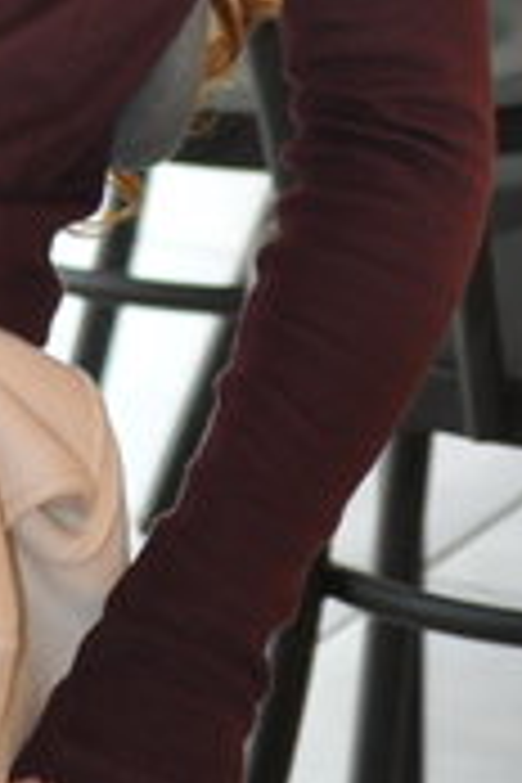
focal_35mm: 352
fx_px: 7655
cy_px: -270
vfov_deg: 5.8
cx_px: -148
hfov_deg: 3.9
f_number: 4.2
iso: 800
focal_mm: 68
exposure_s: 1/60
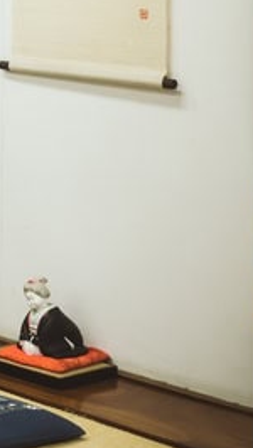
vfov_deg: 16.8
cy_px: -44
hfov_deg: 8.5
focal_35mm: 124
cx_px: -459
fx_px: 1476
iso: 400
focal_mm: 35
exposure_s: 1/80
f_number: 1.8
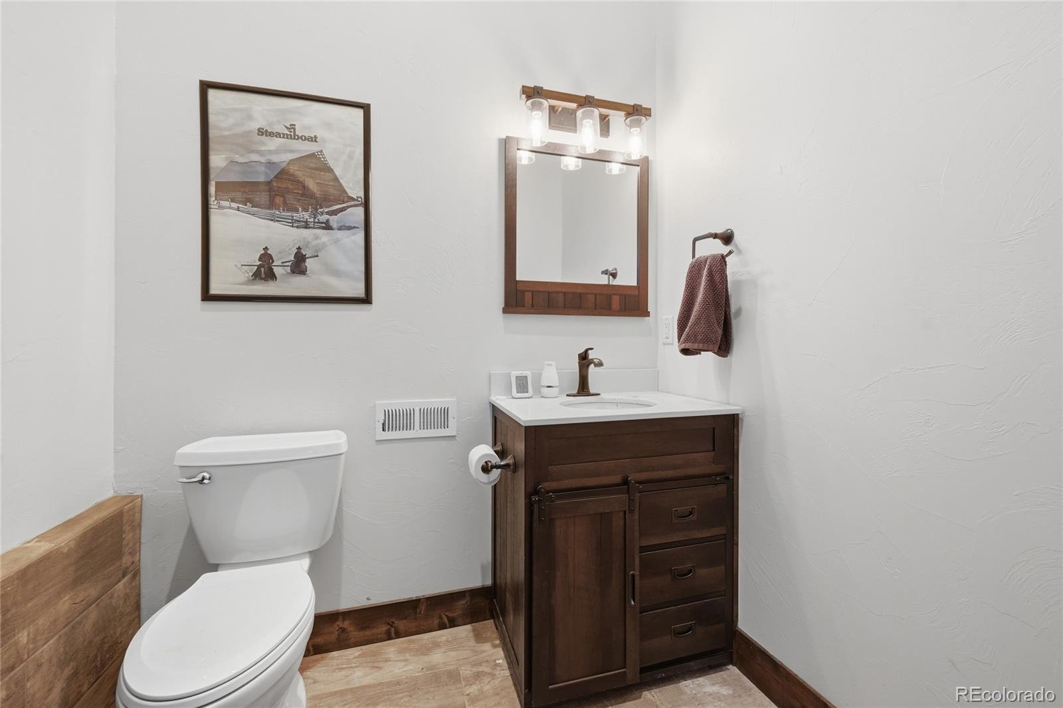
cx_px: 532
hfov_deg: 104.3
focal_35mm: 14
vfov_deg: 81.2
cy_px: 354
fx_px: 413
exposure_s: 1/80
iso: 400
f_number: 8
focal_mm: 14
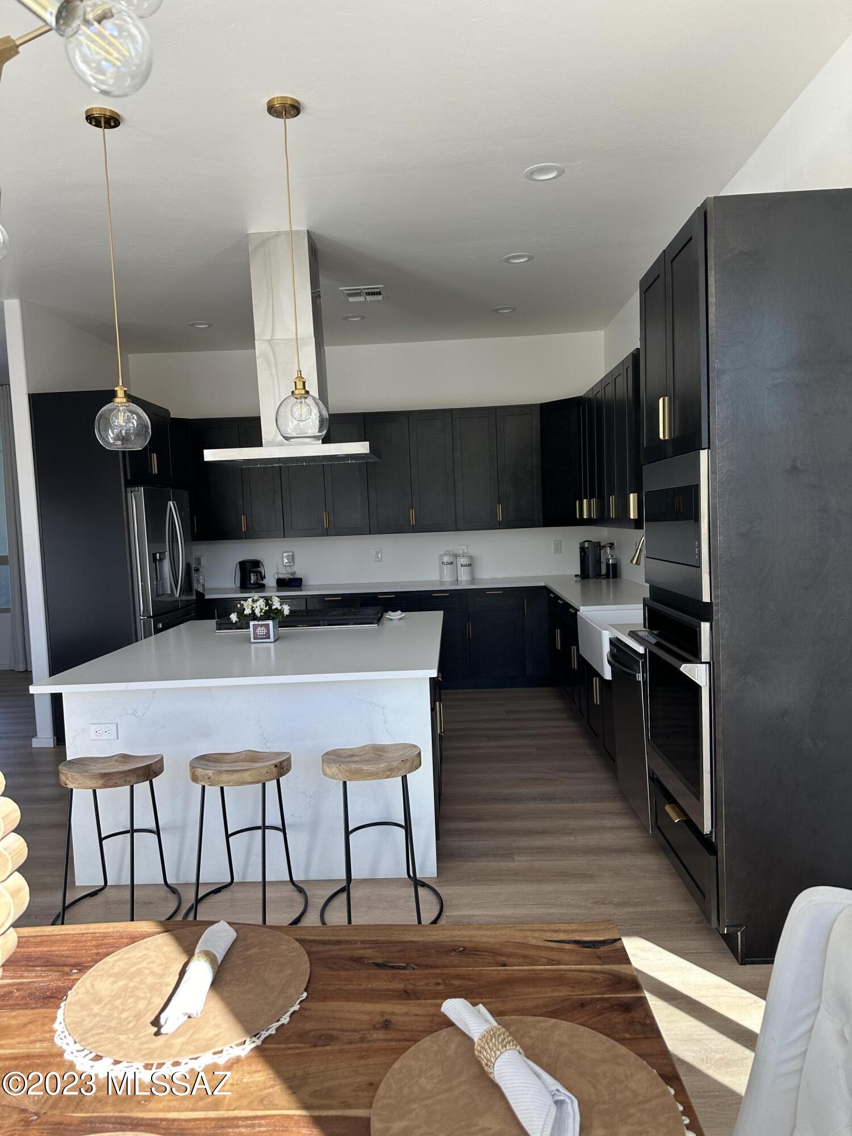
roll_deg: +1.9
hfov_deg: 56.8
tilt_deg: -2.8
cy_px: 568
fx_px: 788
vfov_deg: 71.6
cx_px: 426
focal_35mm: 24
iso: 80
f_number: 1.78
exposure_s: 1/319
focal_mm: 6.86
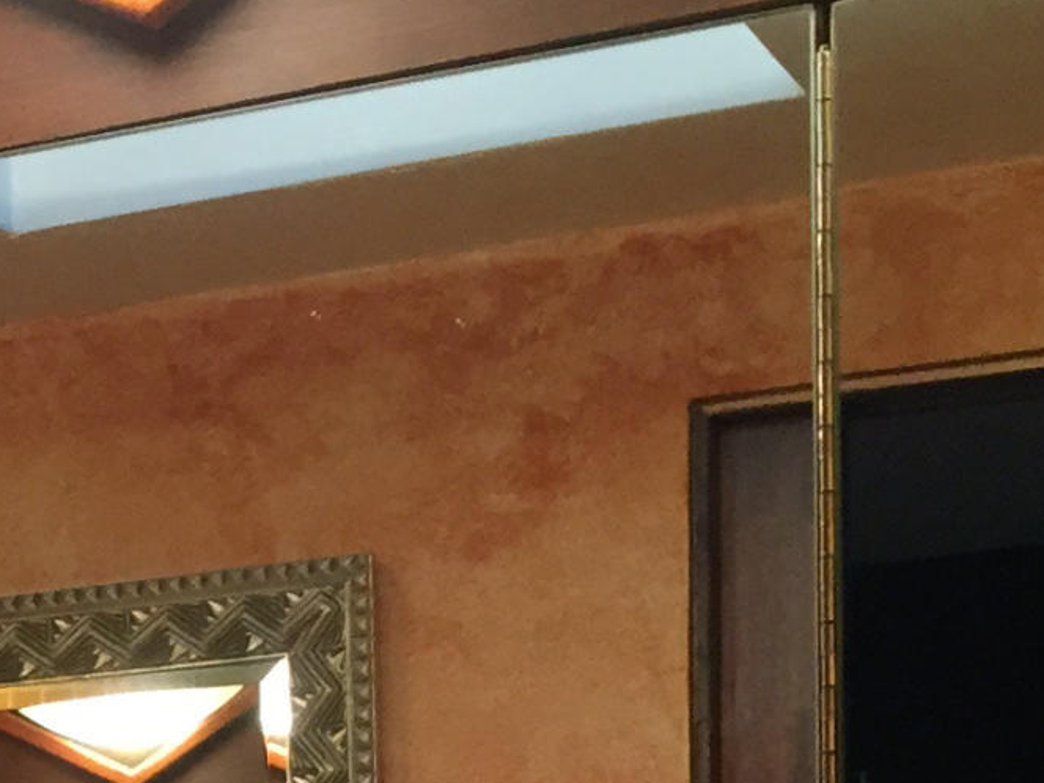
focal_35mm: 131
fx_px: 3951
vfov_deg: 10.5
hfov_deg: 14.2
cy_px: 1494
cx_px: -465
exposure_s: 1/30
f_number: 2.2
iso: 50
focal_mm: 4.15
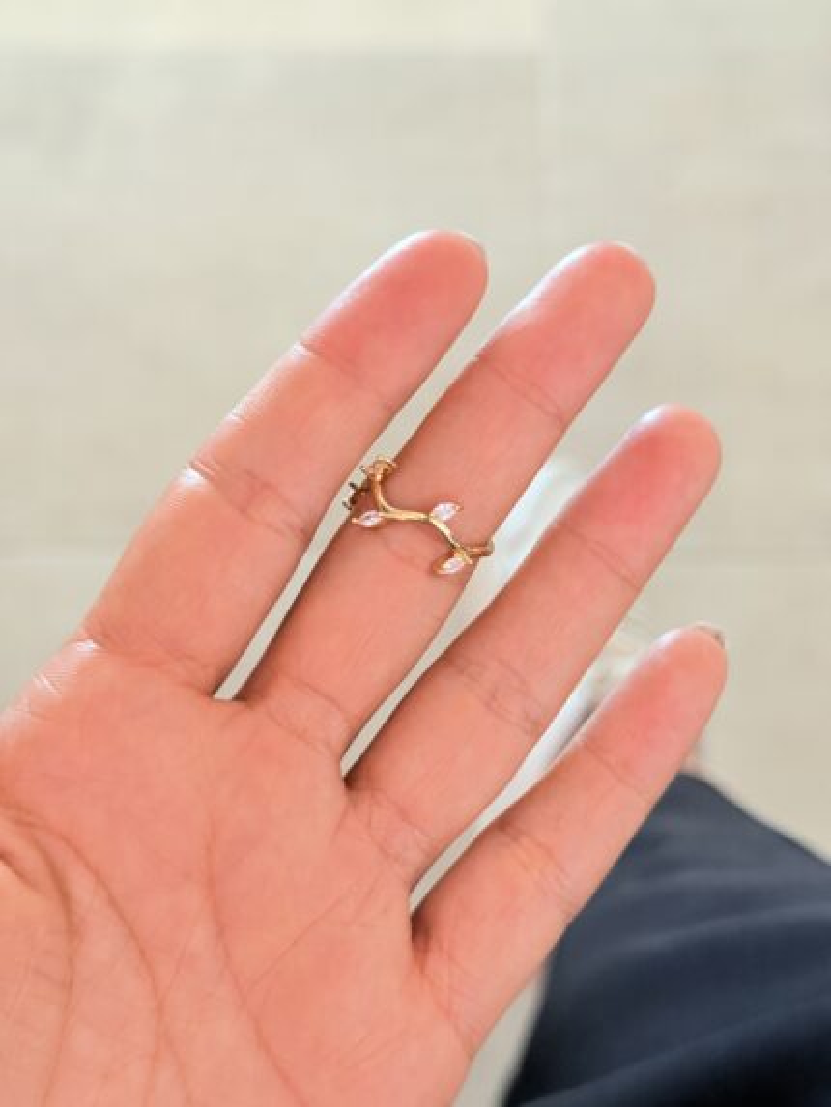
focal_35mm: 48
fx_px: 1536
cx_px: 416
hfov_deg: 30.3
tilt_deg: -53.1
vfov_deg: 39.6
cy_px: 554
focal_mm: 6.76
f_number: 1.78
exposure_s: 1/60
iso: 200
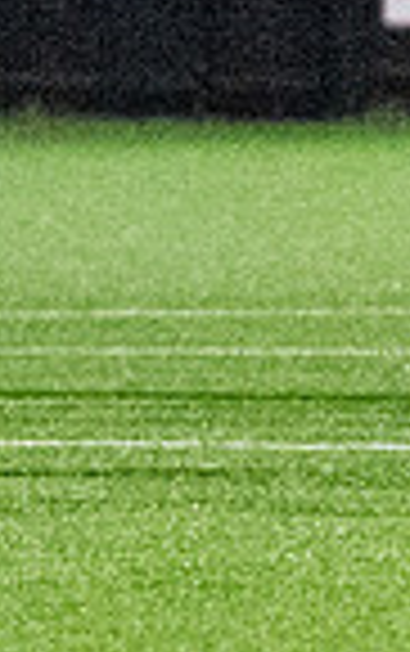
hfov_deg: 0.9
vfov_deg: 1.5
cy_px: 88
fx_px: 25472
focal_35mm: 1429
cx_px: 790
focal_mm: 120
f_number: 2.8
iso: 8000
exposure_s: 1/1000
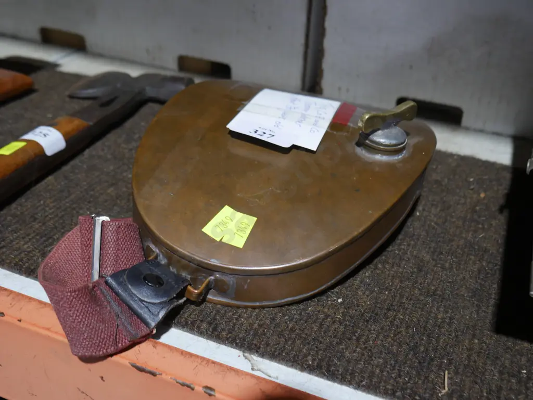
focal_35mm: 40
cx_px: 266
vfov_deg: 36.0
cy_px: 200
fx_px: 616
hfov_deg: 46.8
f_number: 4.5
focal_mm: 20
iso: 640
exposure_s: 1/60
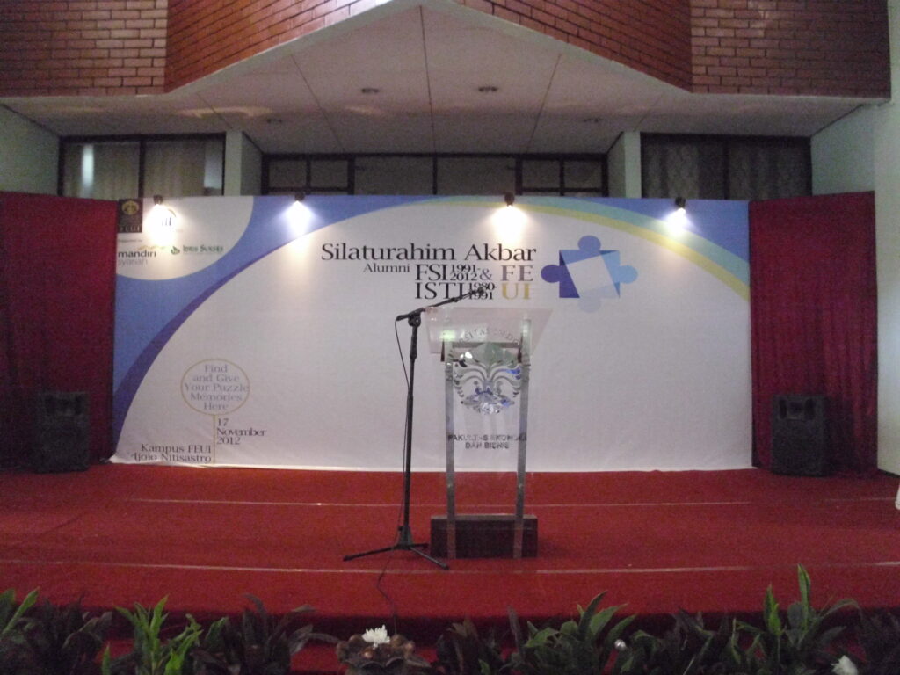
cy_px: 338
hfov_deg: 52.6
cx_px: 450
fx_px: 910
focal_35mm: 35
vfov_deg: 40.7
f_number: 3
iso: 800
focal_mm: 6.2
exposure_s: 1/60
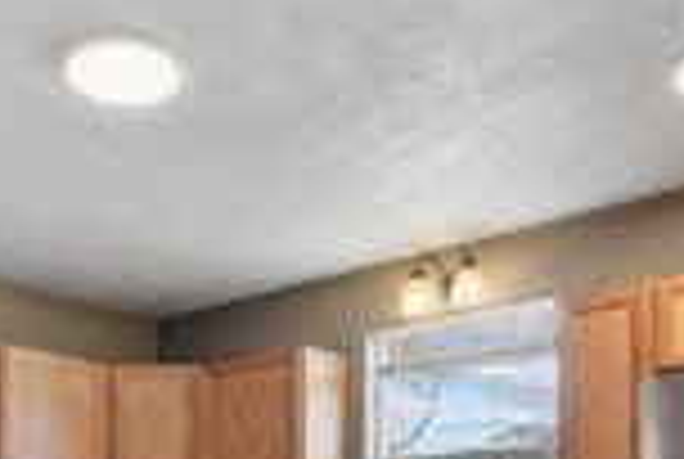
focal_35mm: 42
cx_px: 230
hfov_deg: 45.6
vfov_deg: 28.8
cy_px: 515
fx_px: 800
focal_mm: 16
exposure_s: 1/13
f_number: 8
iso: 1250
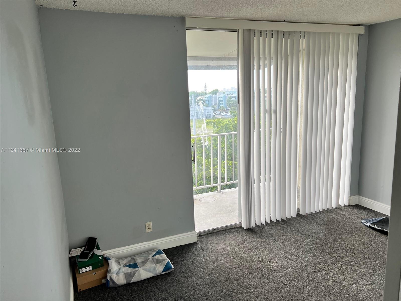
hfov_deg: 67.3
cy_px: 150
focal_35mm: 26
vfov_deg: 53.1
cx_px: 200
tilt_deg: -11.6
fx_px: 301
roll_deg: +3.0
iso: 40
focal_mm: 5.7
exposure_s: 1/266
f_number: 1.5
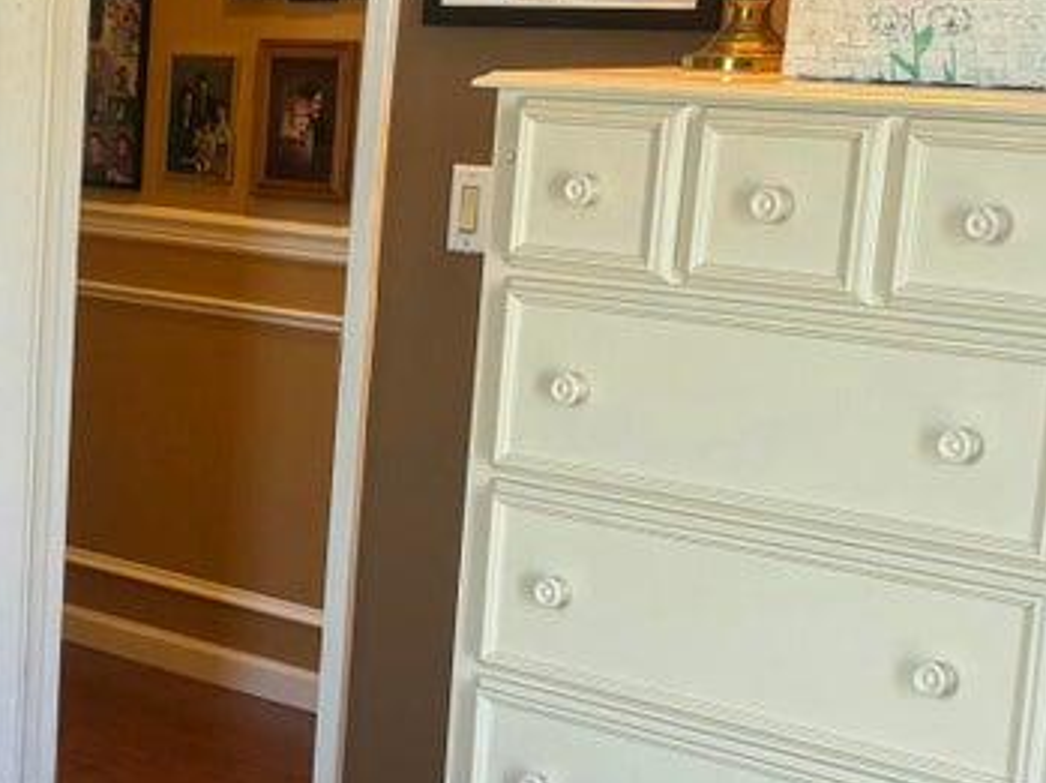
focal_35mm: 94
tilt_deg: -13.9
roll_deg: -1.5
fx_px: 2837
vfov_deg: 15.6
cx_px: -163
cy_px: 651
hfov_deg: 19.8
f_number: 1.78
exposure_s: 1/60
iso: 160
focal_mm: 6.76
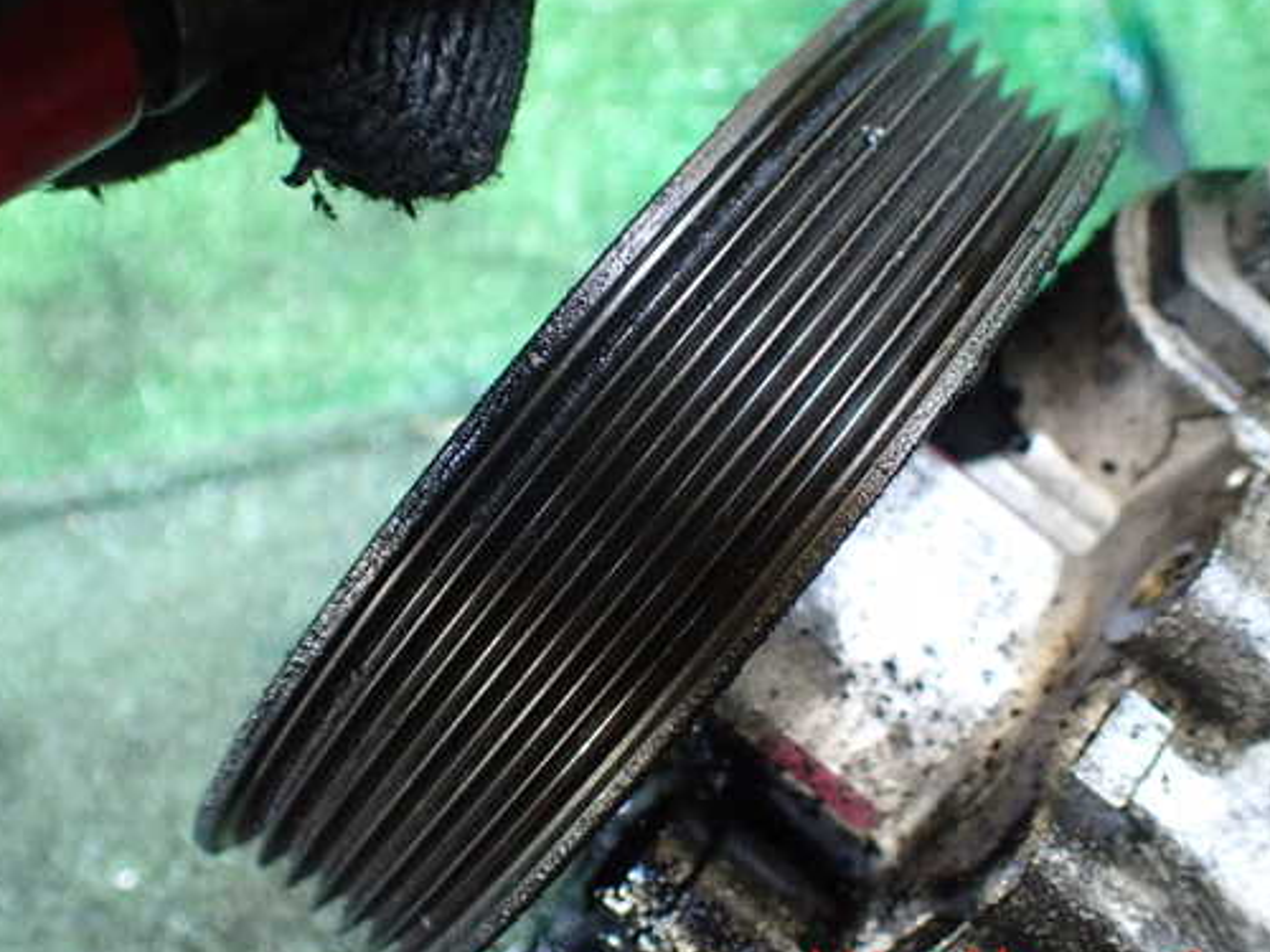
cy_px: 437
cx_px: 622
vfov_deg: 39.6
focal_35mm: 36
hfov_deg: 51.4
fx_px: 1321
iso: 800
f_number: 2.3
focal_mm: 5.4
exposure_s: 1/40
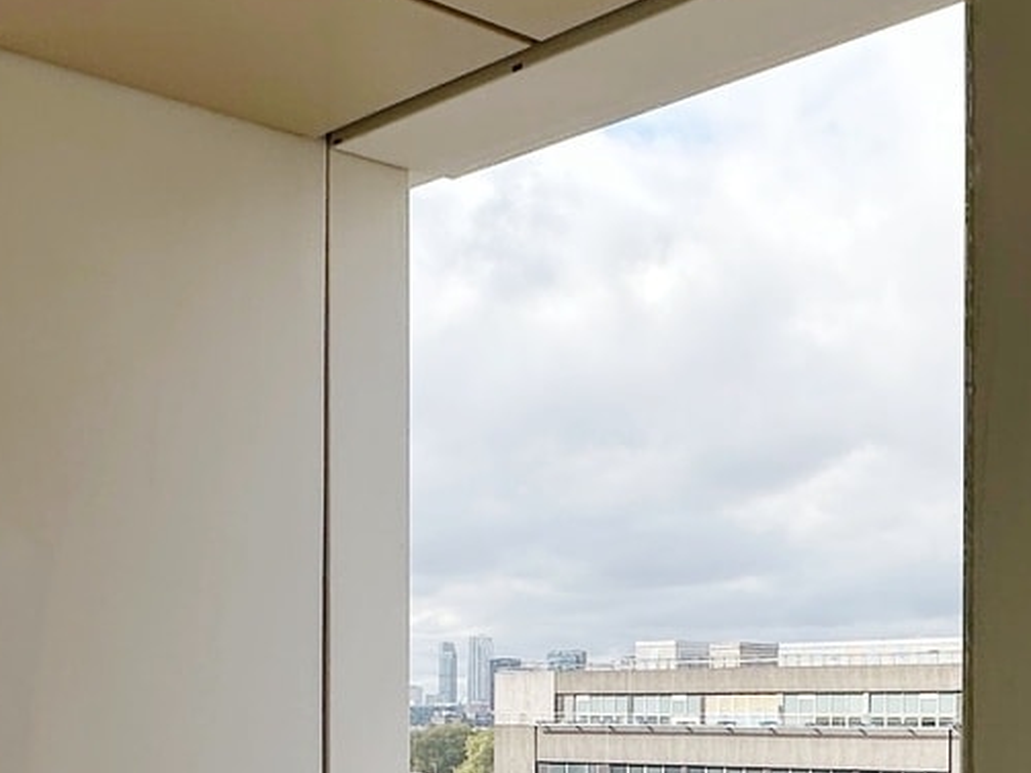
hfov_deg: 33.5
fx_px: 1697
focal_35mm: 57
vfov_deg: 24.7
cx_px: 691
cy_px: 724
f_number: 2.2
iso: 50
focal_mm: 2.22
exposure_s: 1/1208
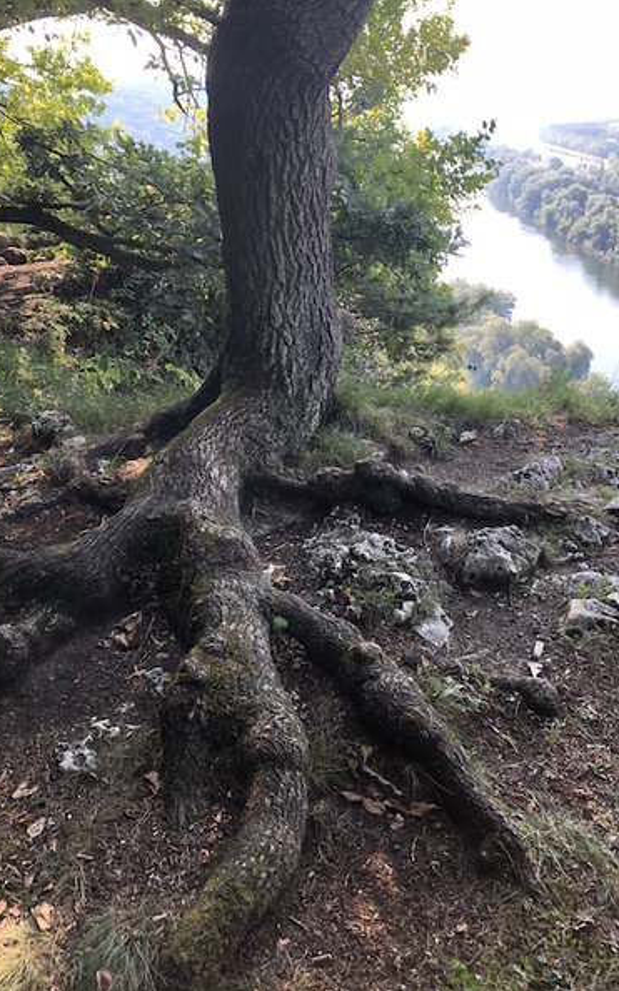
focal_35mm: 30
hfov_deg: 41.8
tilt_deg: -24.6
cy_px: 497
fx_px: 810
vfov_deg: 62.9
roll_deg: +1.2
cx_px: 327
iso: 25
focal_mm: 3.99
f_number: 1.8
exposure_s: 1/120
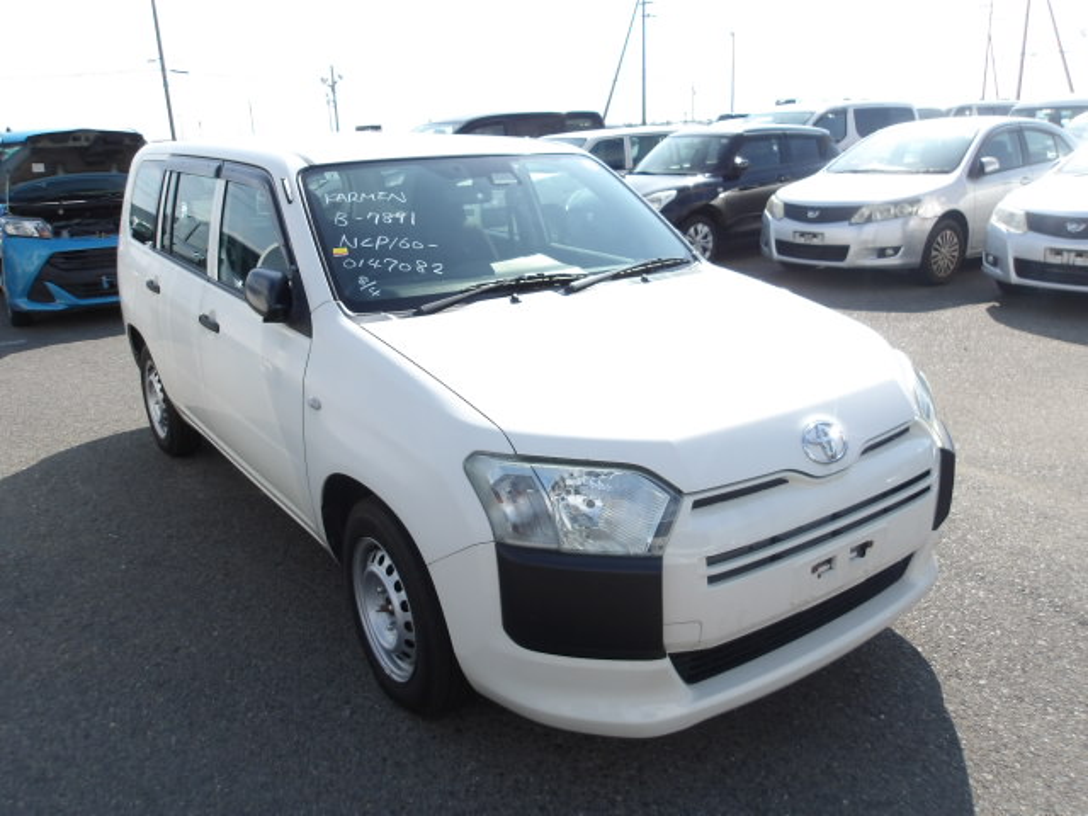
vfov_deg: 51.4
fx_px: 849
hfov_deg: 65.3
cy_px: 408
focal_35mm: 27
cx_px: 544
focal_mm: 4.9
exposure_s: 1/897
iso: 100
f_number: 3
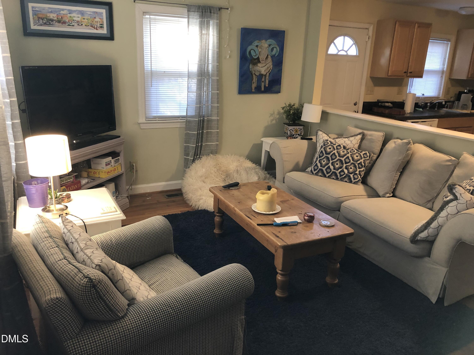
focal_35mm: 28
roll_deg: -2.9
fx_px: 383
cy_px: 178
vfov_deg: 49.7
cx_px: 237
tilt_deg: -17.0
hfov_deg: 63.4
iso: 64
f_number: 1.8
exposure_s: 1/15
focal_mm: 3.99
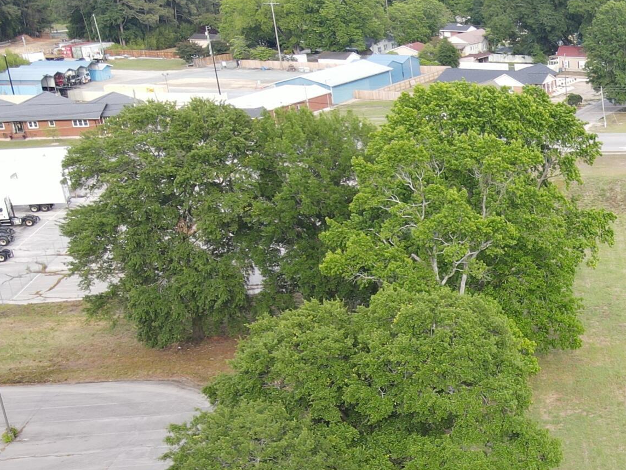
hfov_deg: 27.3
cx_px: 739
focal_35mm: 63
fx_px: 1139
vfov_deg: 22.5
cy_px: 451
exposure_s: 1/100
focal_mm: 4.5
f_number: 2.8
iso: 100
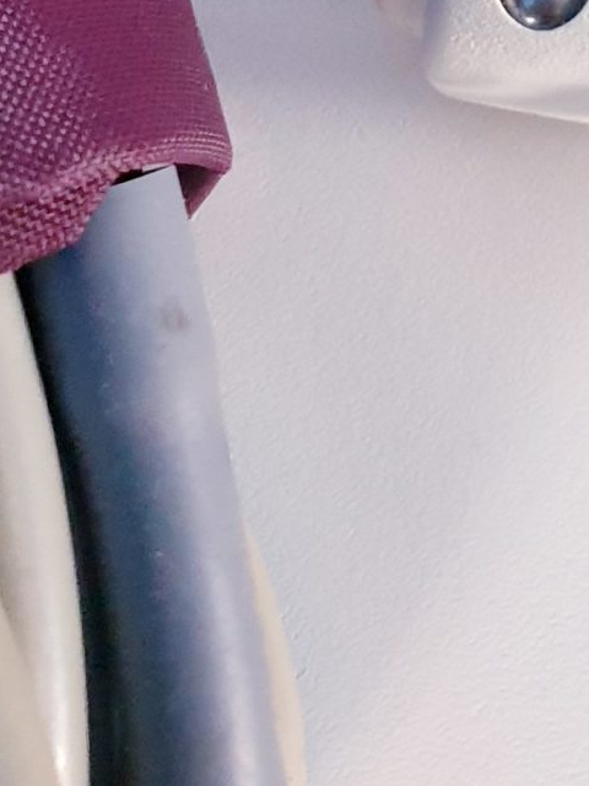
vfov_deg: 15.4
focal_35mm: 104
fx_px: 2359
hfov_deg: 13.6
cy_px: -760
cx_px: 791
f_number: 2.4
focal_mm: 4.3
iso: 250
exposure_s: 1/33
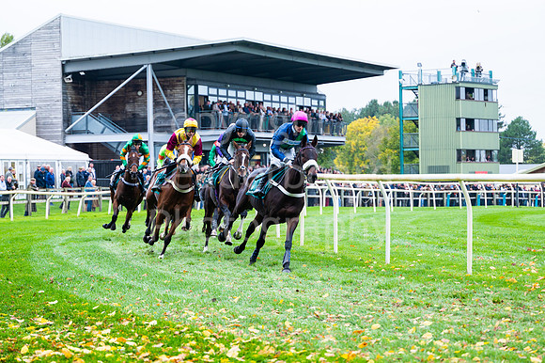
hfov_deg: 20.2
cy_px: 182
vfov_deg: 13.5
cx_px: 272
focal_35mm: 101
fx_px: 1533
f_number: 4
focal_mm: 99
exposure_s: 1/1000
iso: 500
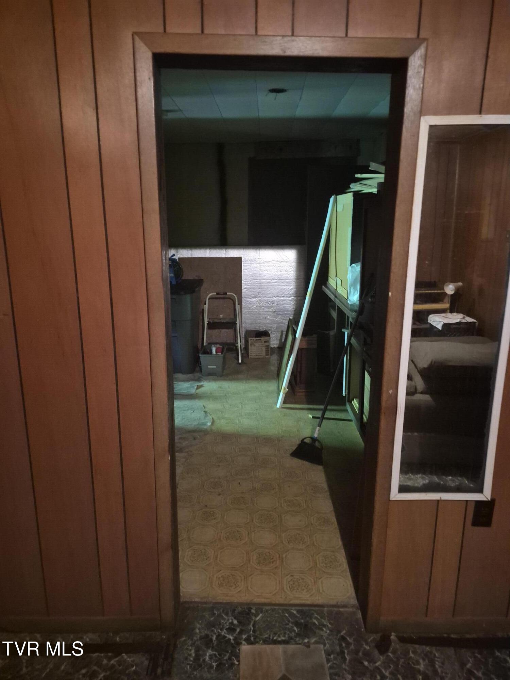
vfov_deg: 73.9
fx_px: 452
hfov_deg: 58.9
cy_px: 340
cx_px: 255
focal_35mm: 23
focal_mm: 5.4
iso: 1600
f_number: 1.8
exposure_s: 1/24
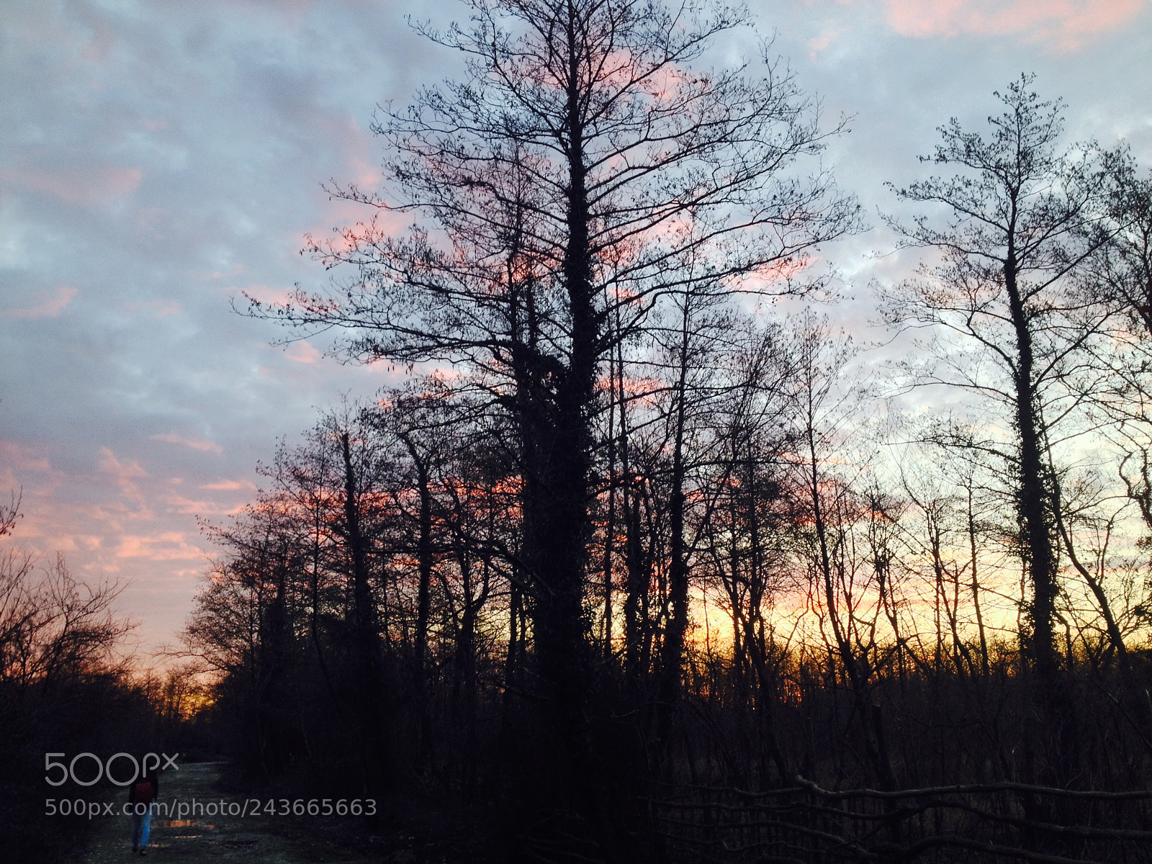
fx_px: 1165
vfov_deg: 40.7
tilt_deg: +14.8
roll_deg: +0.9
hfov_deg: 52.6
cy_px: 432
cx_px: 576
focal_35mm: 35
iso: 64
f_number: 2.4
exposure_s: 1/40
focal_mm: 4.28
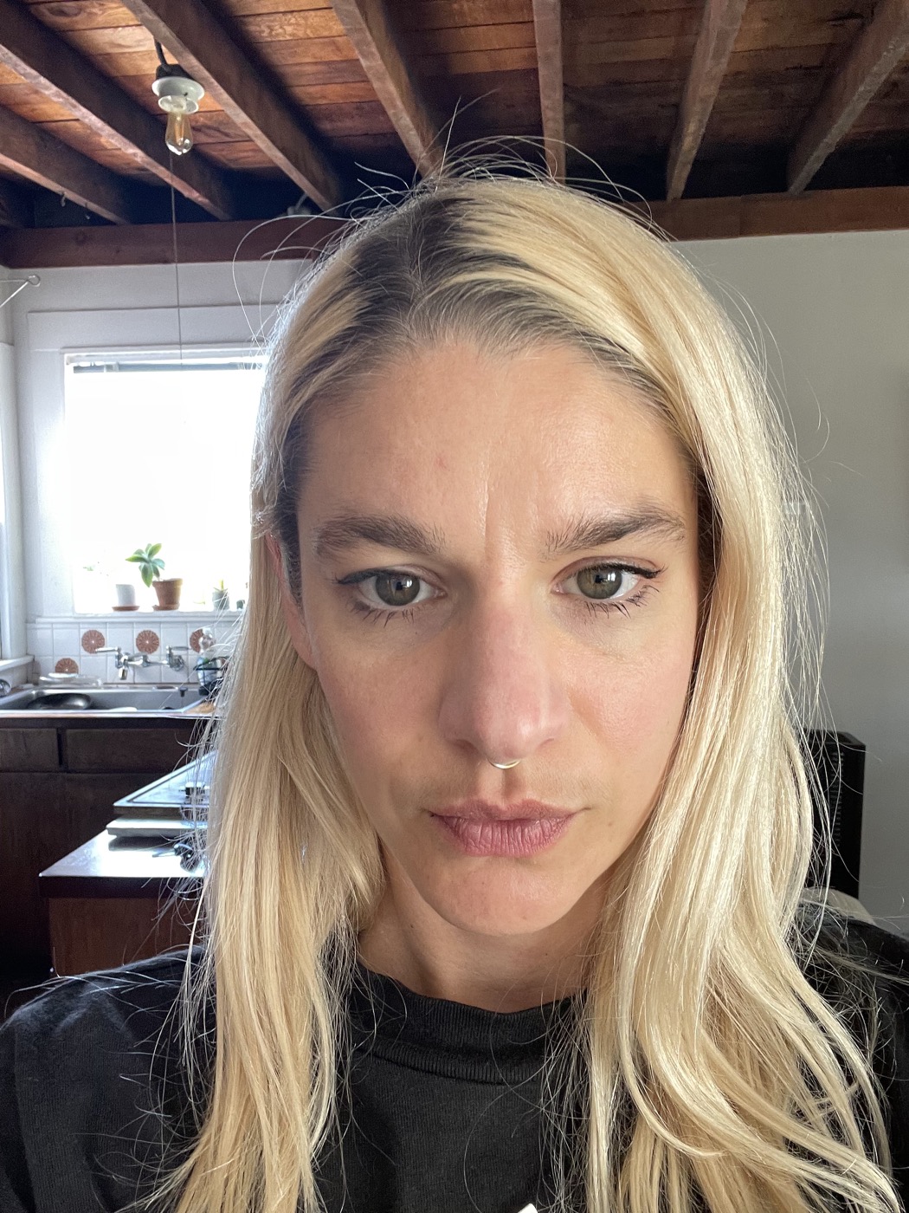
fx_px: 1050
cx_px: 454
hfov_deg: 46.8
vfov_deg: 60.0
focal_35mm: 30
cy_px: 606
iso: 125
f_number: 2.2
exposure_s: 1/60
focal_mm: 2.71
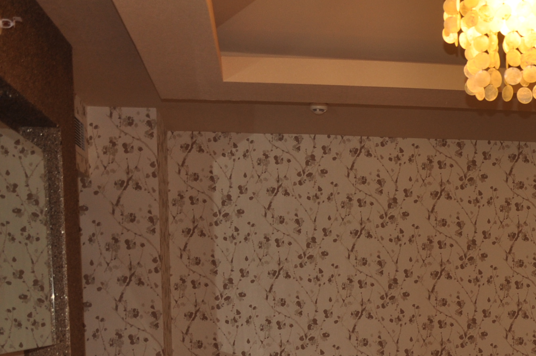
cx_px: 540
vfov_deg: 19.6
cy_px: 425
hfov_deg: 29.0
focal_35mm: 65
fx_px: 966
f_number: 3.5
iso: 200
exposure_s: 1/60
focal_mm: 18
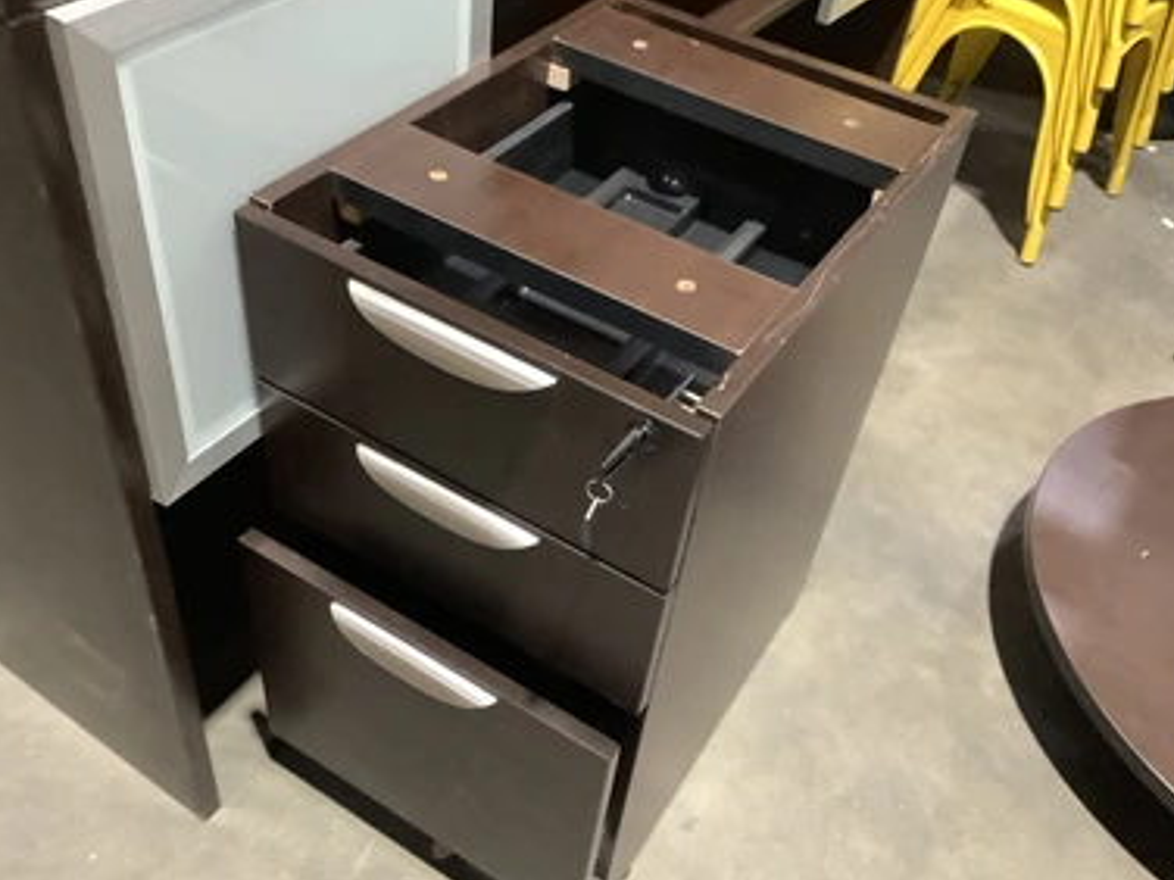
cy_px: 452
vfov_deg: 42.9
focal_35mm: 33
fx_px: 1119
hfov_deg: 55.3
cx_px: 599
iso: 500
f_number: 2.4
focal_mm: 3.3
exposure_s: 1/30
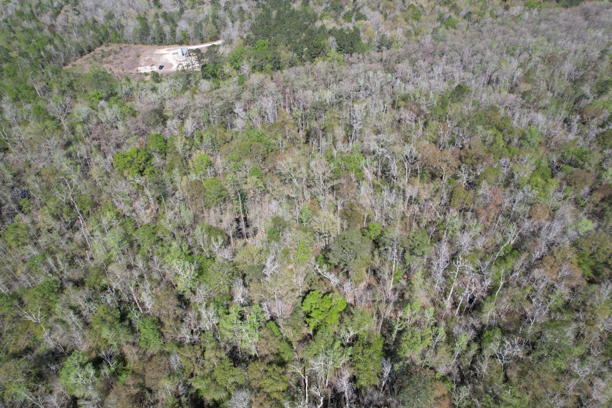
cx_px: 306
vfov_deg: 57.2
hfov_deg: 78.6
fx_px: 374
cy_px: 204
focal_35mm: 22
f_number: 2.8
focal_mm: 8.38
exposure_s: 1/1250
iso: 100
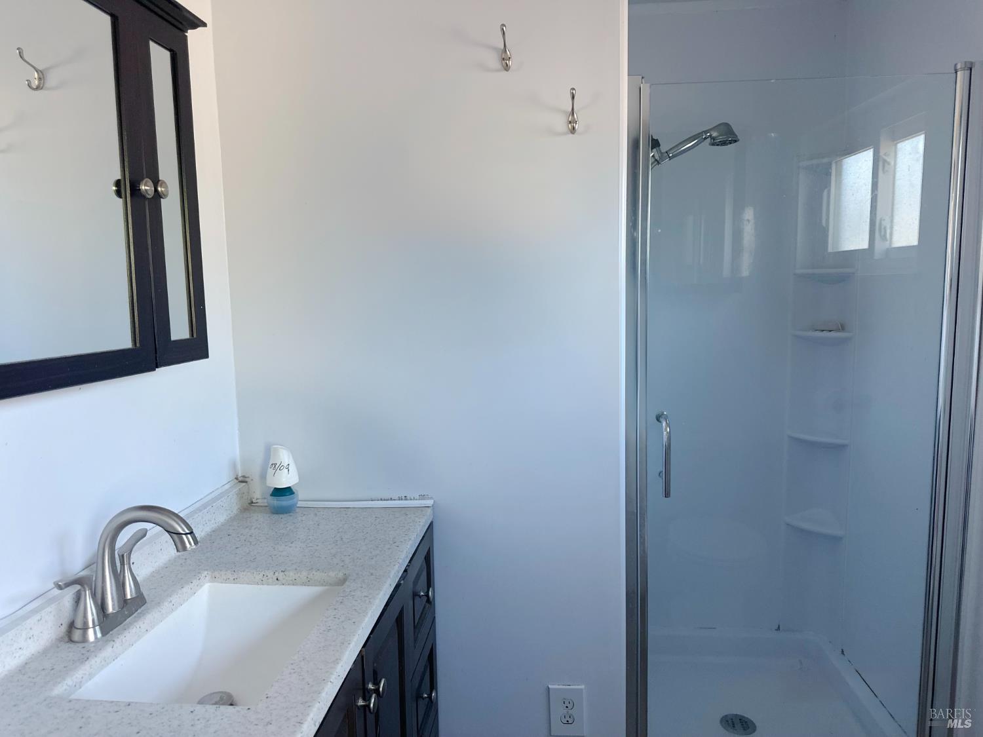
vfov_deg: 56.8
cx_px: 492
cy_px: 368
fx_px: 682
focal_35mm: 24
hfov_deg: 71.6
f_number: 1.78
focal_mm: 6.86
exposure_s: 1/66
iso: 250
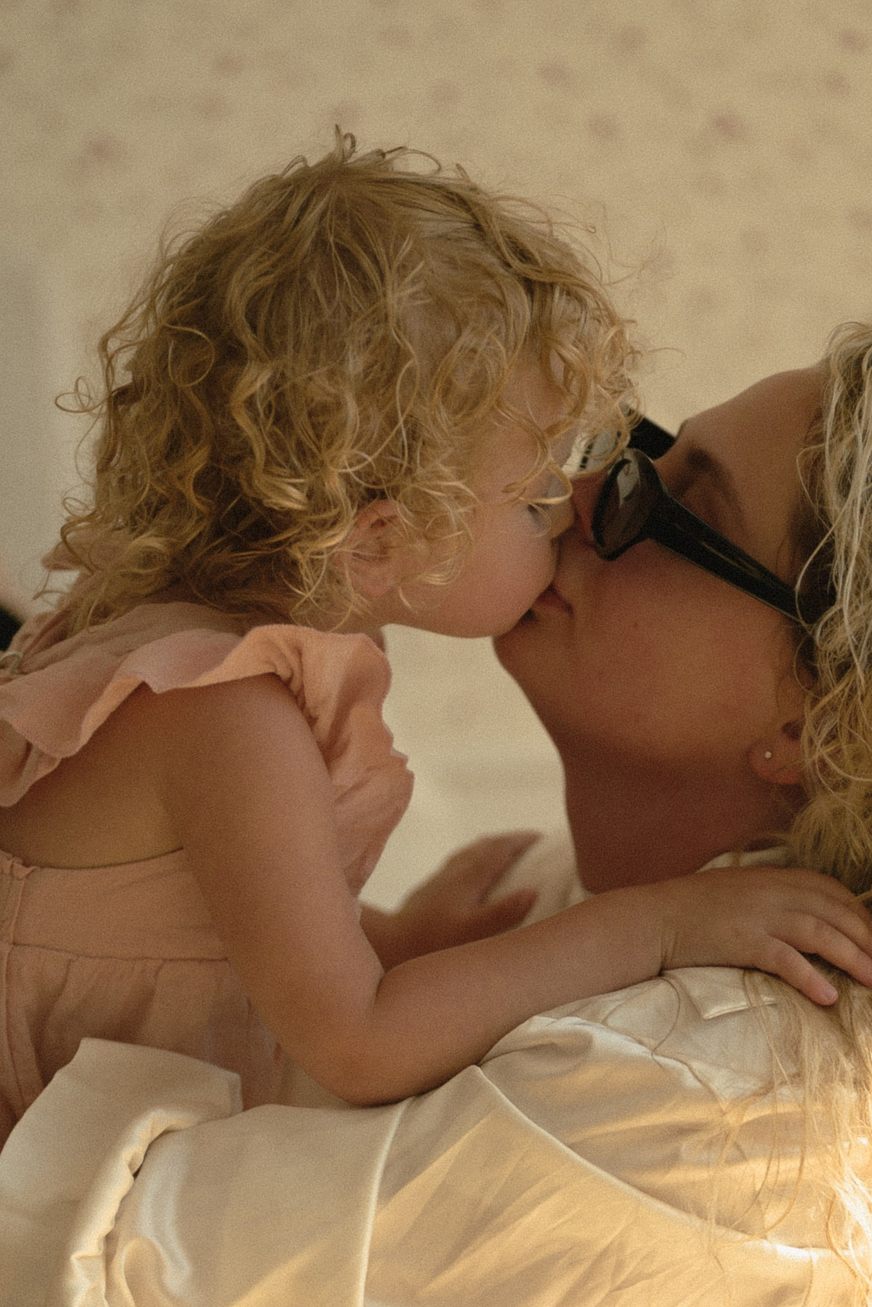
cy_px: 1019
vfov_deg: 20.0
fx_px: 3667
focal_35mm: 101
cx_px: 427
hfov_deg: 13.6
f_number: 1.8
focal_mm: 50
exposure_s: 1/160
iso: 100
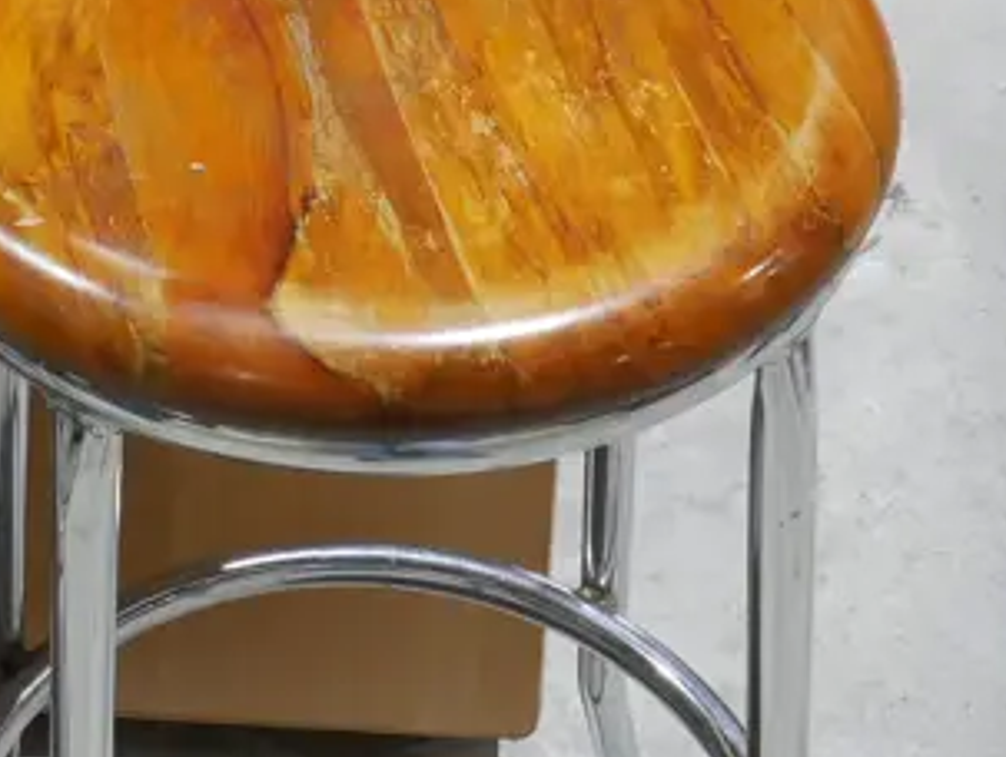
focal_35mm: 108
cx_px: -33
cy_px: 332
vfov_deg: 13.7
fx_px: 3142
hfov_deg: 17.7
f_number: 9
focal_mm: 16
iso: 1250
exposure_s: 1/60
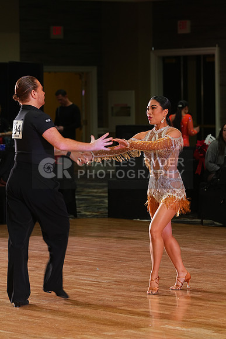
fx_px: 1572
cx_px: 113
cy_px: 170
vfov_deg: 12.3
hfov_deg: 8.2
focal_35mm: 167
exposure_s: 1/60
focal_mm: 167
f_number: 5.6
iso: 1250
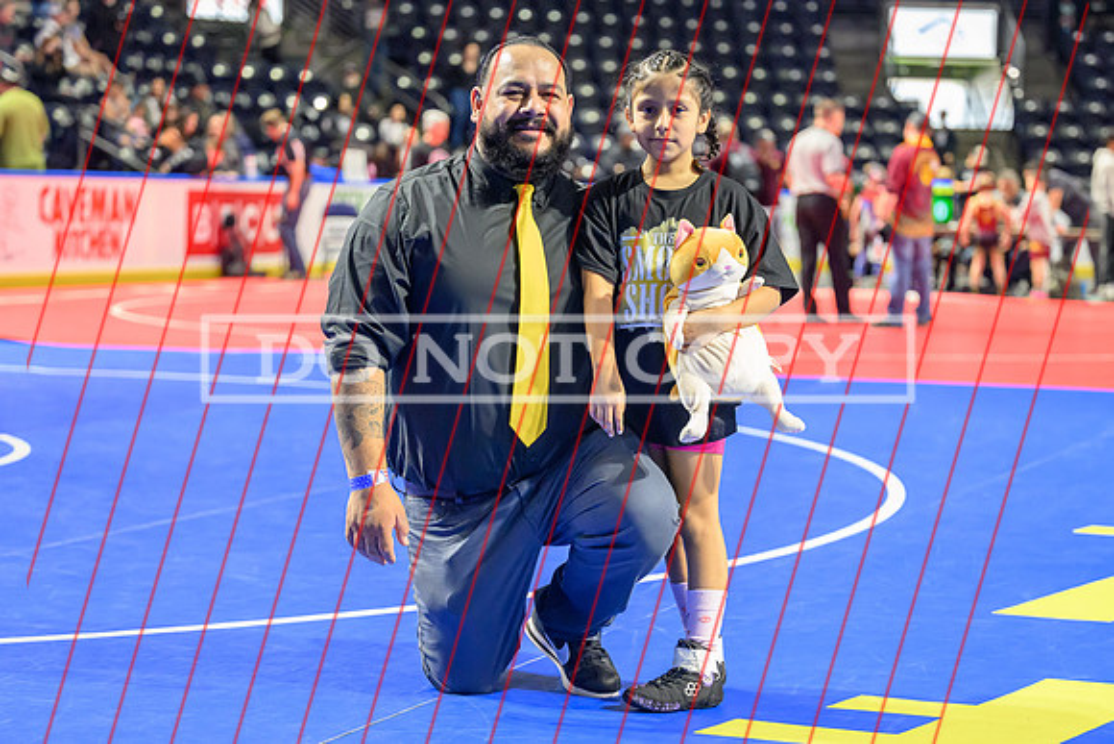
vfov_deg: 15.2
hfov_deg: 22.7
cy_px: 413
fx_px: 2781
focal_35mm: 90
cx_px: 600
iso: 4500
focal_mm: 70
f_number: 2.8
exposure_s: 1/640
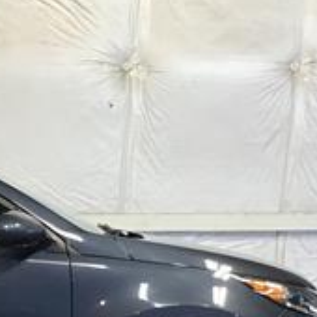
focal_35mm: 103
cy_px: 347
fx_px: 1067
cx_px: -114
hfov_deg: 15.9
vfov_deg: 16.4
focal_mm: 3.3
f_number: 2.4
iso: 64
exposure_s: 1/30
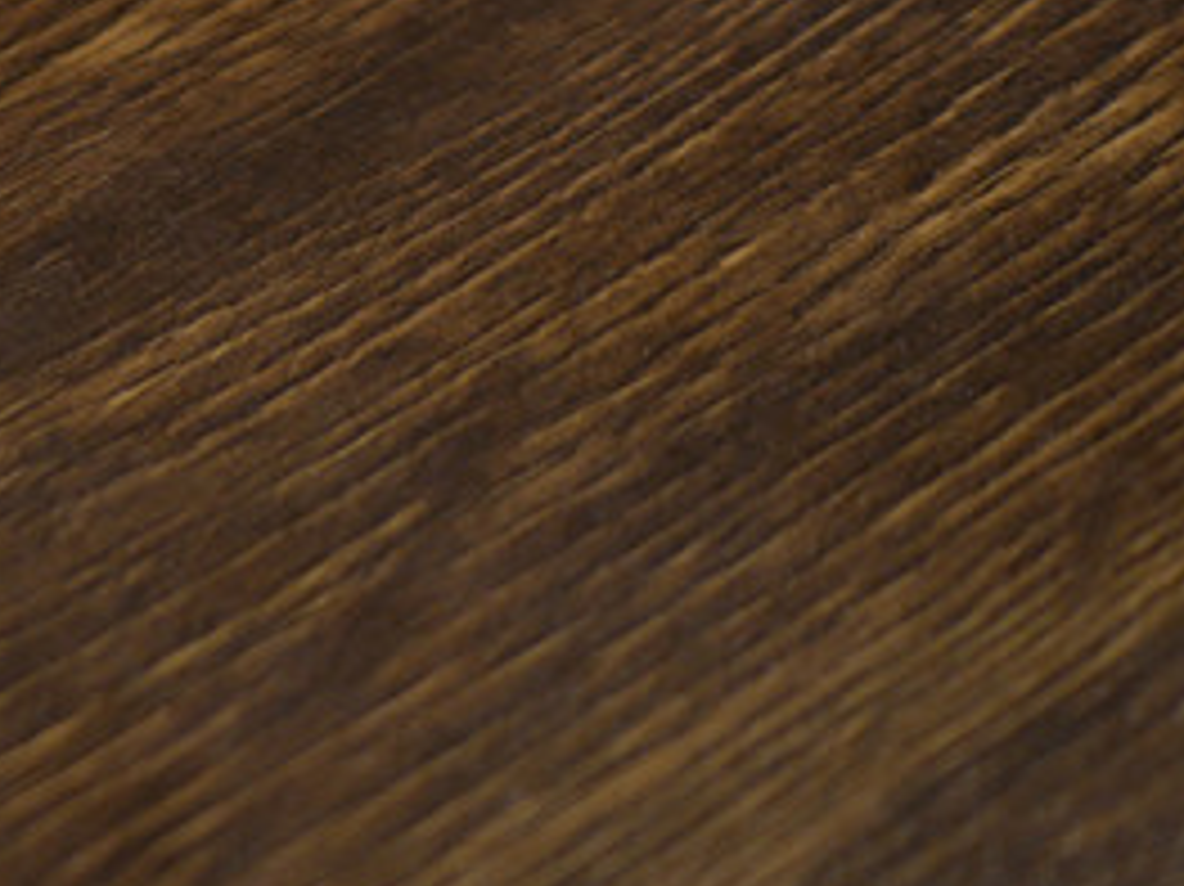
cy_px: -391
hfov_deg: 15.0
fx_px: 3897
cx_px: -954
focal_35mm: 114
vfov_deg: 12.4
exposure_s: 1/60
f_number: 1.7
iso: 200
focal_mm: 15
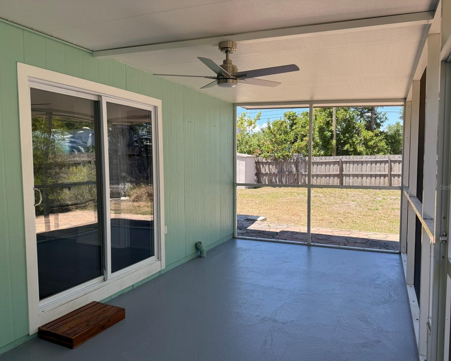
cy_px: 187
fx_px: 347
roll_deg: -0.2
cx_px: 219
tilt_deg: -2.7
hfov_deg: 66.0
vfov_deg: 54.9
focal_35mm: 26
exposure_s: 1/708
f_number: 1.78
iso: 80
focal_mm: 6.76
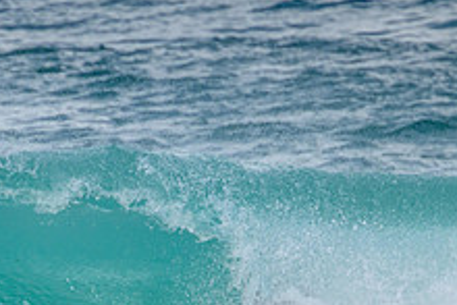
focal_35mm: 2105
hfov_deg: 1.0
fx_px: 26738
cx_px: 220
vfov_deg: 0.7
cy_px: 362
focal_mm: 800
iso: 1000
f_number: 11
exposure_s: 1/2000
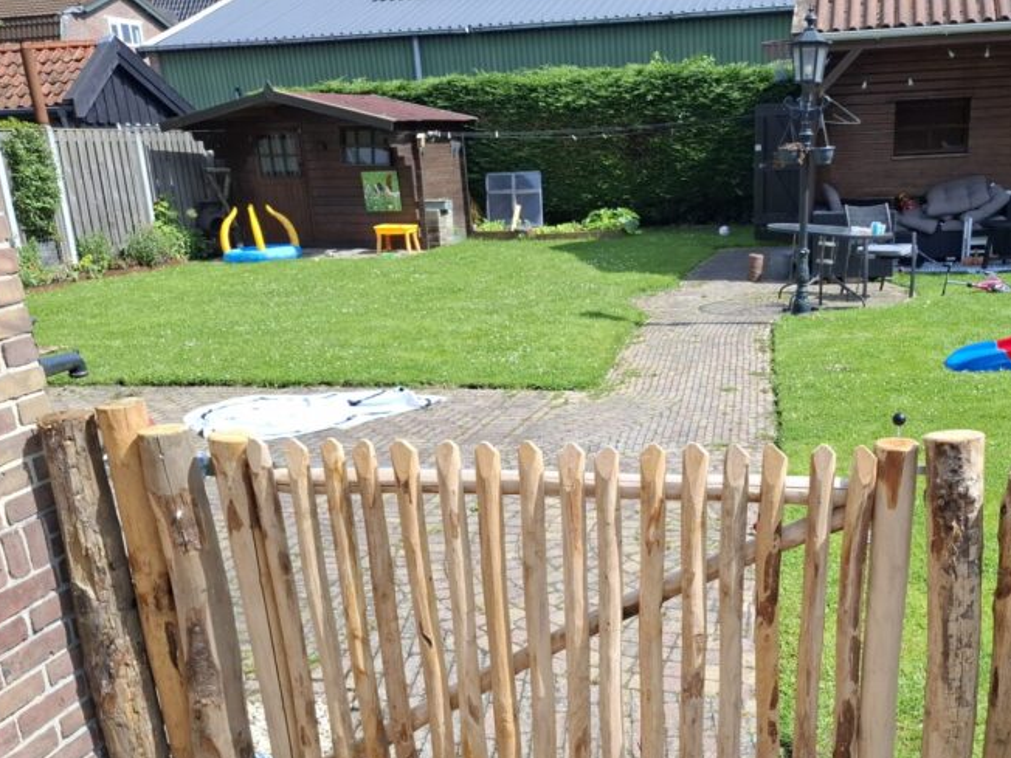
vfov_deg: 39.5
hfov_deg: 51.9
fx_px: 1022
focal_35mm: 35
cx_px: 650
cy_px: 575
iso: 50
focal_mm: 5.54
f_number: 1.8
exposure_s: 1/1280
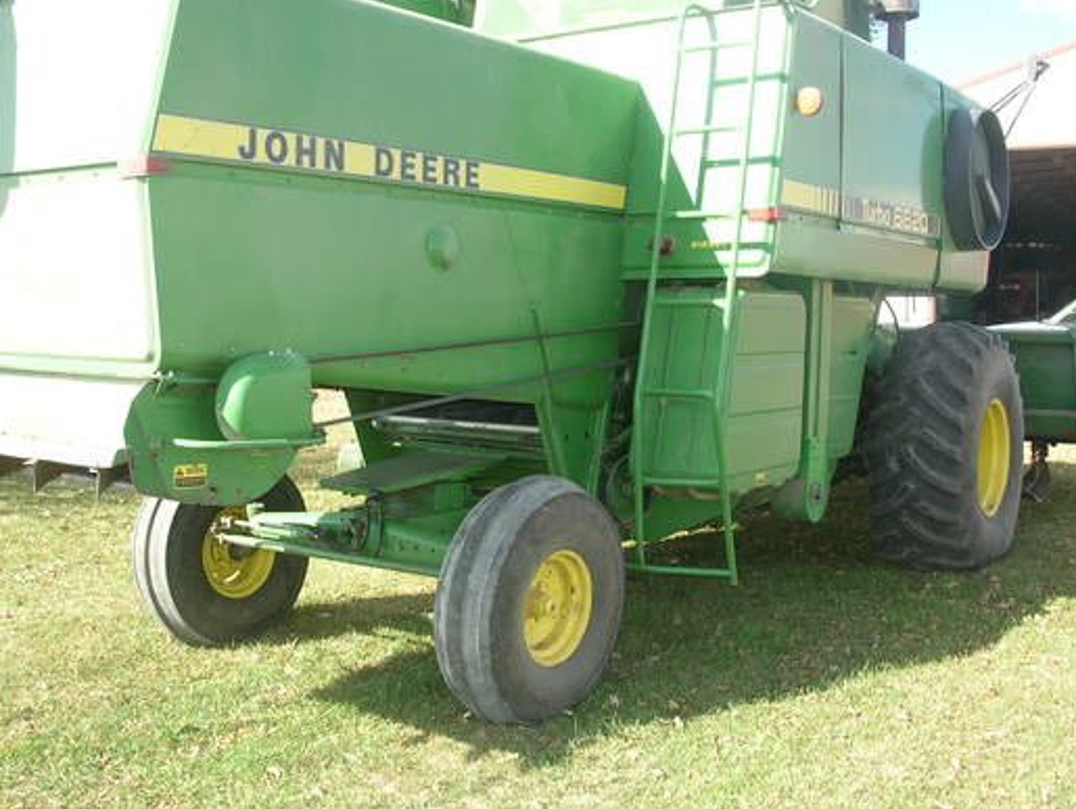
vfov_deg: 37.8
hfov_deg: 48.9
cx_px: 518
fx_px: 1182
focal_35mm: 38
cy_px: 393
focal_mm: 6
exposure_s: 1/198
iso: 71
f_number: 3.7
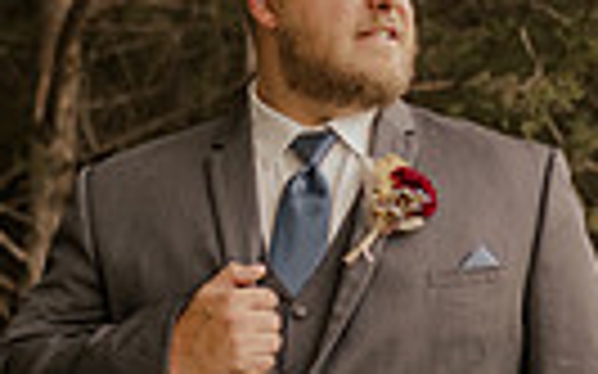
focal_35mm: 121
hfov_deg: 17.2
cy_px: 221
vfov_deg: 10.8
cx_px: 364
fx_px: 1971
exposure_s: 1/400
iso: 64
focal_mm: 35
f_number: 1.6
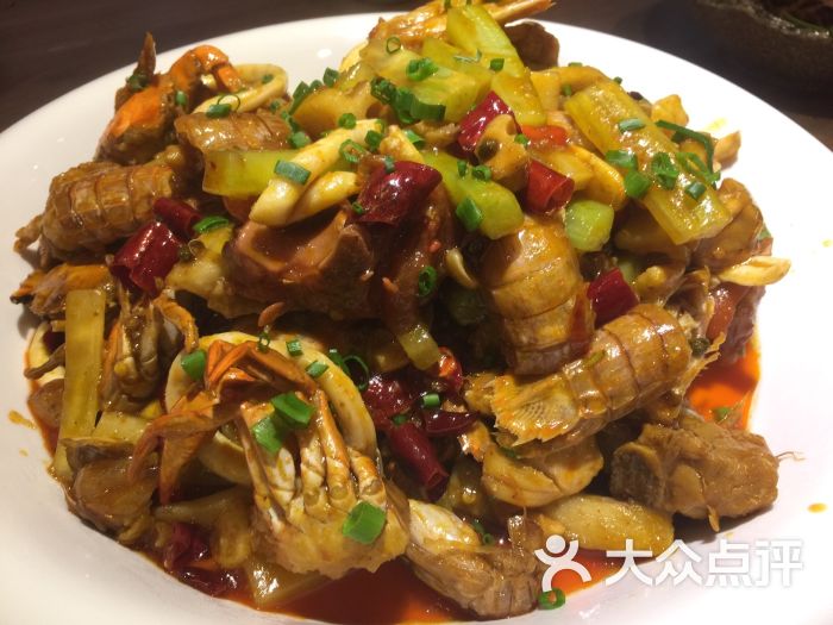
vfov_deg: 48.2
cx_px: 416
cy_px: 312
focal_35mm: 29
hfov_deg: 61.7
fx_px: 698
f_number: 2.2
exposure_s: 1/33
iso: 50
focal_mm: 4.15
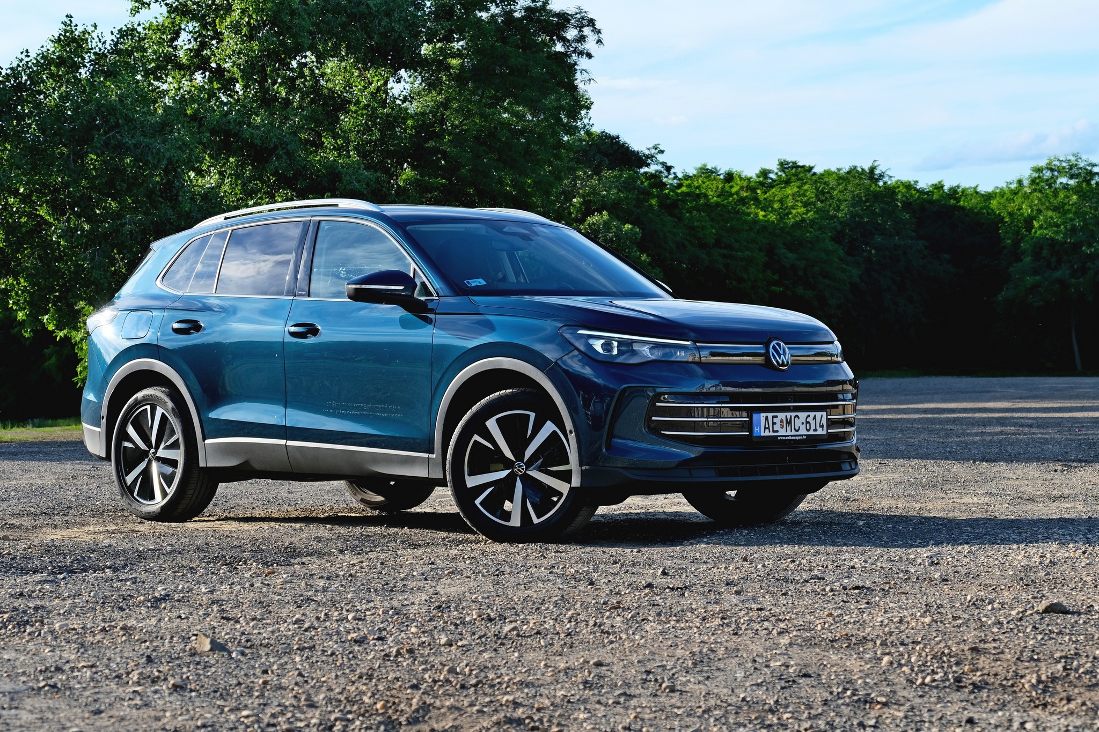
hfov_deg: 27.3
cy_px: 366
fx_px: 2259
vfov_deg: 18.4
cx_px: 550
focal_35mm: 74
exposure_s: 1/400
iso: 320
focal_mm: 49.4
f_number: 5.6
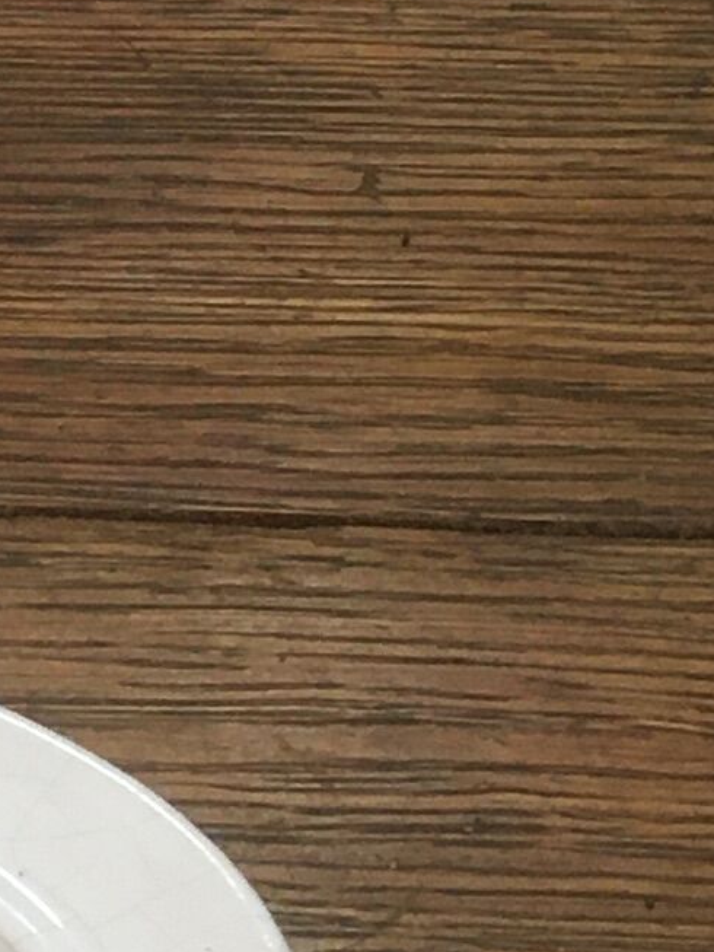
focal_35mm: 179
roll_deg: -1.5
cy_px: 48
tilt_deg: -39.5
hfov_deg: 7.7
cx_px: -1070
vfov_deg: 11.0
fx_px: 4921
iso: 100
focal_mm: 4.15
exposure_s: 1/33
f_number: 2.2
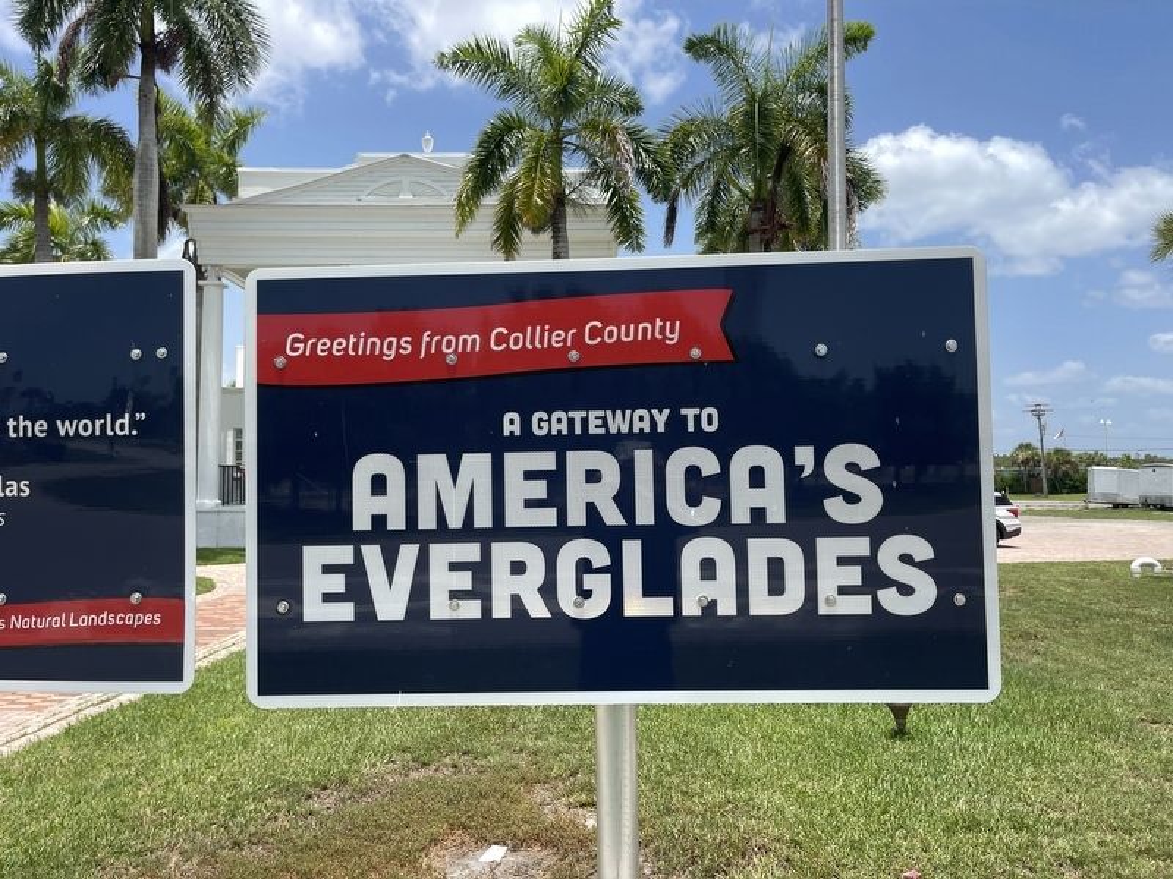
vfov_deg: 54.9
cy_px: 440
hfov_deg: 69.4
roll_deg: -0.6
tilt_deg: +2.5
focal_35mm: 25
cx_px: 586
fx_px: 847
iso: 32
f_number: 1.6
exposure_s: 1/3165
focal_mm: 5.1
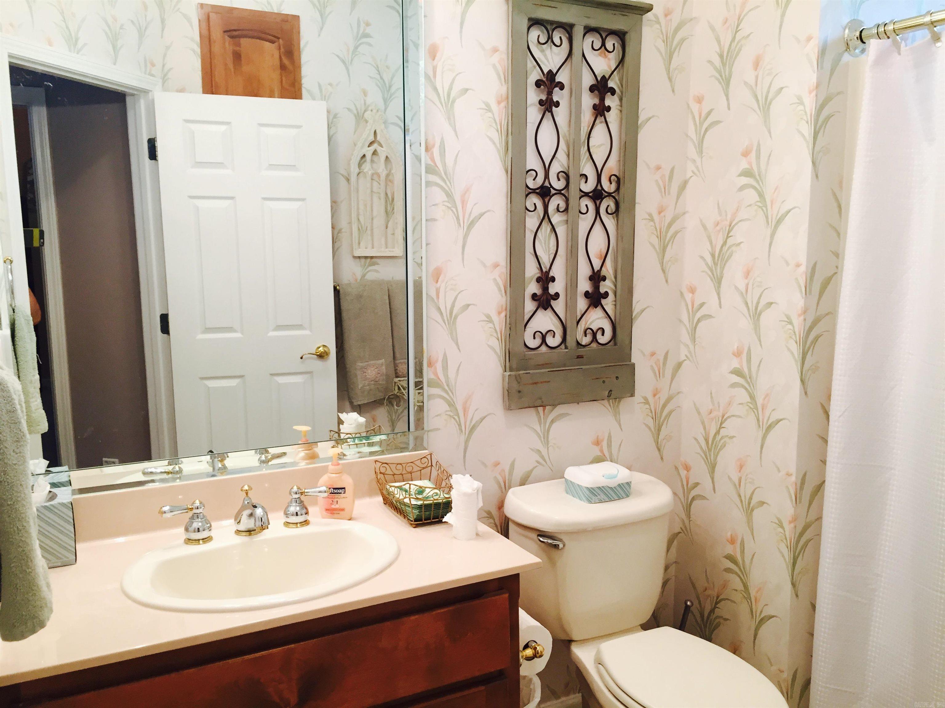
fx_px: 792
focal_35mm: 29
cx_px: 472
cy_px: 354
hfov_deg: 61.7
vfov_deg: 48.2
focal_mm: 4.15
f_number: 2.2
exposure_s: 1/30
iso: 64
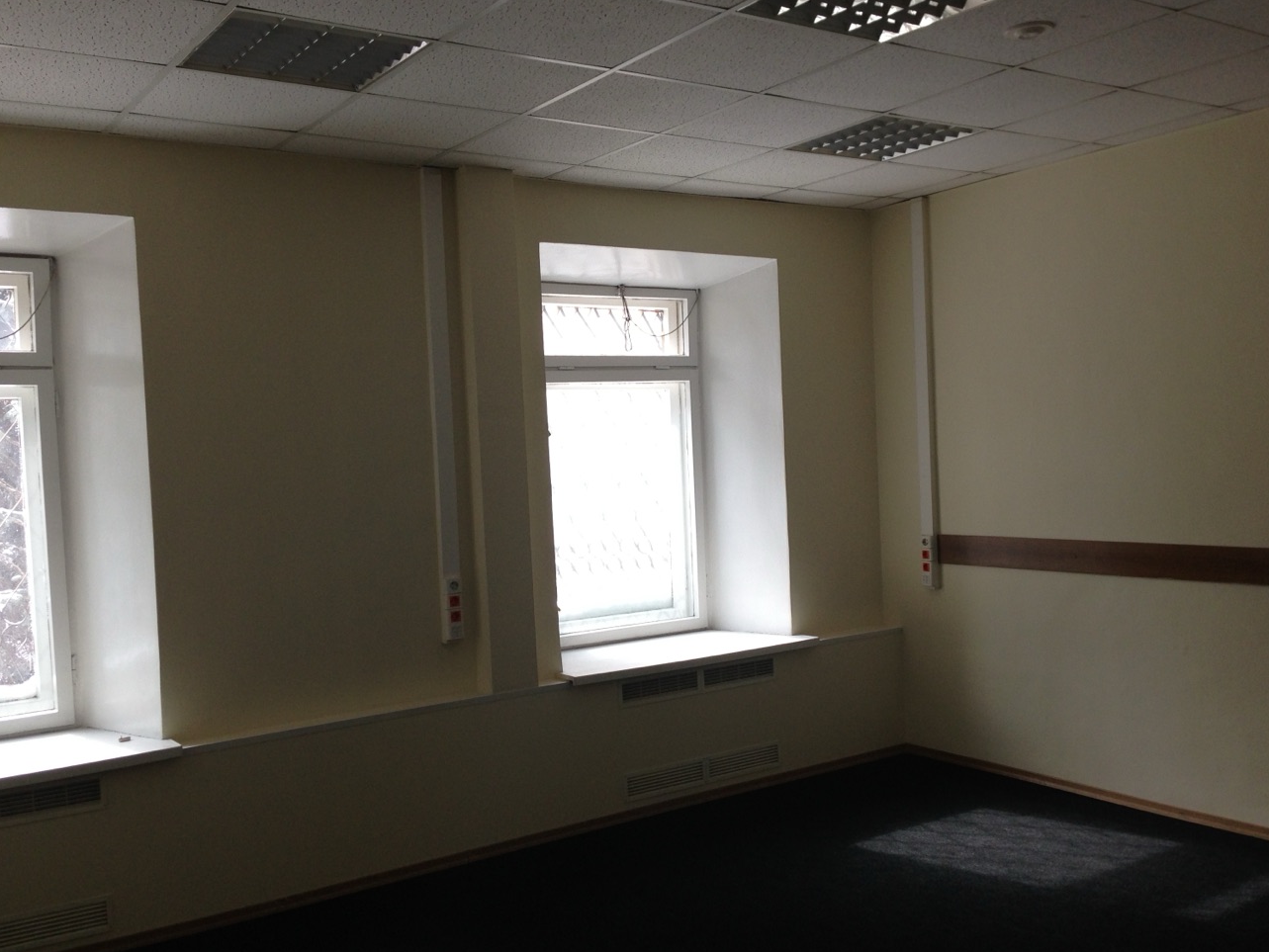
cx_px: 671
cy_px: 485
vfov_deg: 39.7
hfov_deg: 51.3
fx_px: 1320
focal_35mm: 36
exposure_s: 1/120
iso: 64
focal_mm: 4.13
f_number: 2.4
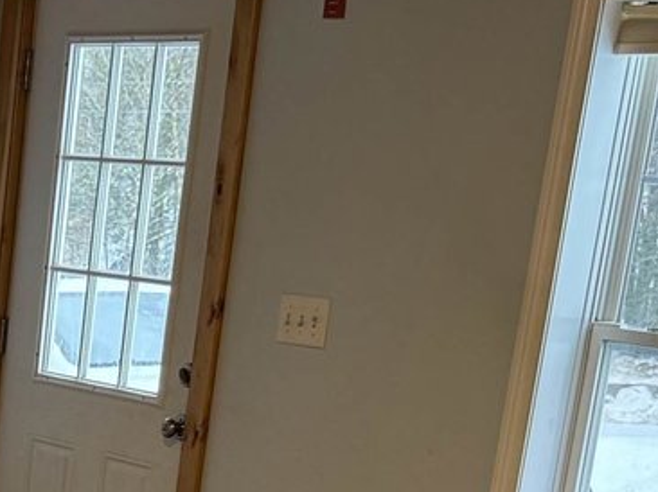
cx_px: -194
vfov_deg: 13.1
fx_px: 1995
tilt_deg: -18.7
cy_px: 794
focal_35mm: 105
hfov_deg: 17.6
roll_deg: -3.7
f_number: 1.78
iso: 160
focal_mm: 6.76
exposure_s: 1/60
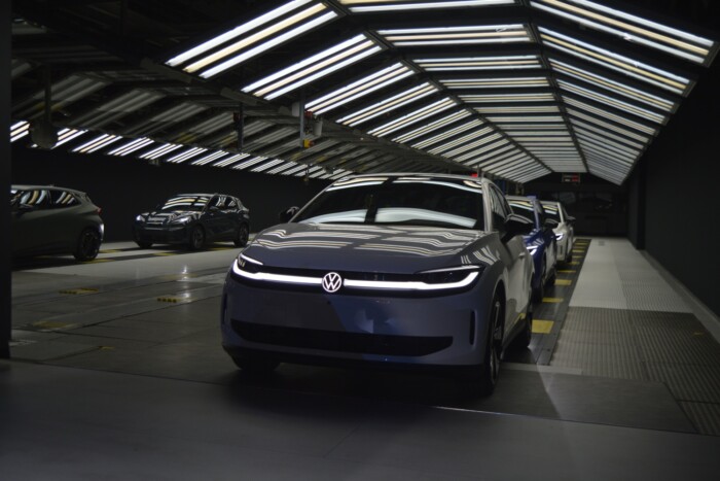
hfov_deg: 49.5
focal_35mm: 39
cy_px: 240
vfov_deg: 34.2
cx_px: 360
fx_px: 780
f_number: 4
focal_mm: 26
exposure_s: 1/500
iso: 500
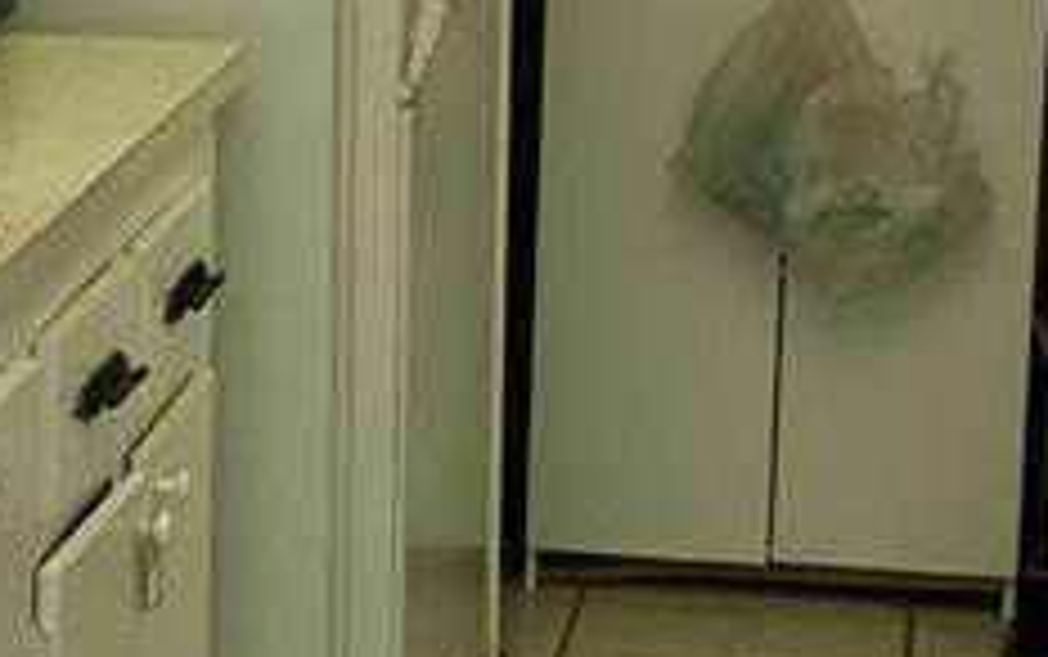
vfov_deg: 9.2
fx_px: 4059
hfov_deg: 14.7
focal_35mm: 142
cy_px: 104
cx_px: 558
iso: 64
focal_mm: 4.25
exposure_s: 1/60
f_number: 1.8
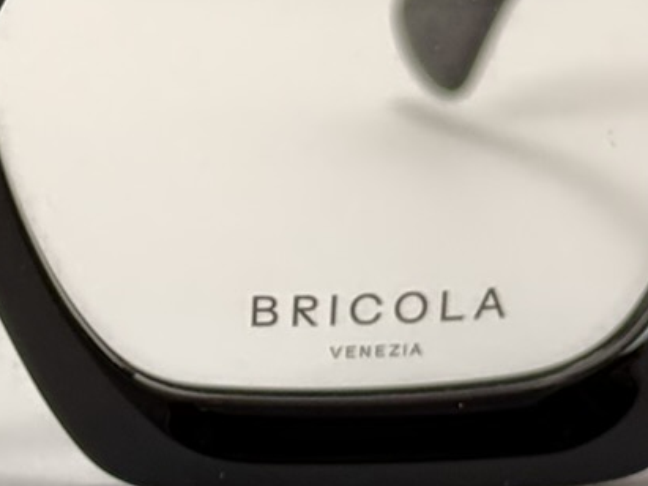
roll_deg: -0.4
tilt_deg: -8.7
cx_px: -169
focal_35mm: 239
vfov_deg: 6.2
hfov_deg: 8.2
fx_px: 4473
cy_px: 112
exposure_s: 1/100
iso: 80
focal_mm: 6.76
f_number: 1.78
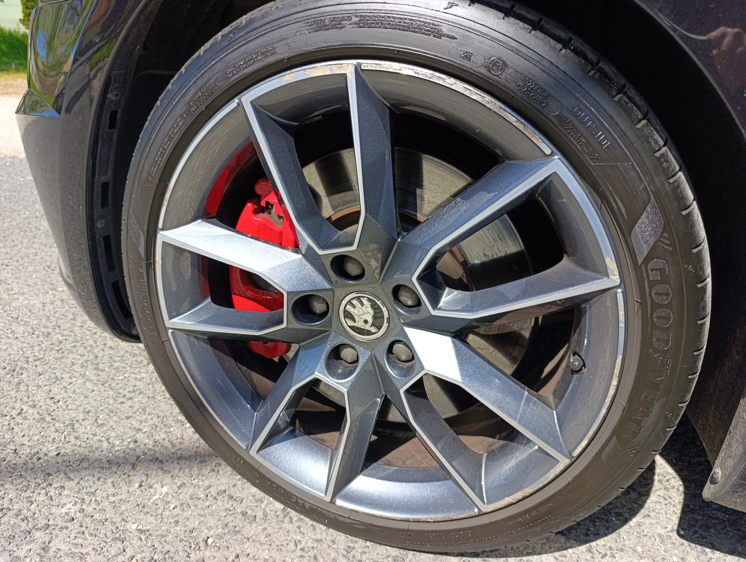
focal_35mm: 23
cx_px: 373
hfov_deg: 73.8
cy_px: 281
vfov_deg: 59.0
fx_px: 496
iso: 50
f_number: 1.6
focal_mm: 6.14
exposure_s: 1/353
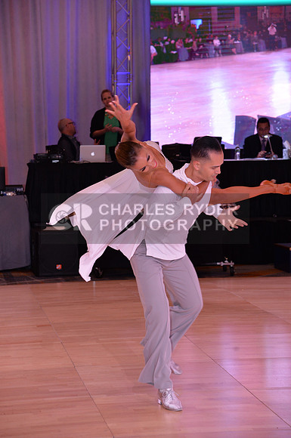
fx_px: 1216
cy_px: 219
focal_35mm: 100
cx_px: 146
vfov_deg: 20.4
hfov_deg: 13.6
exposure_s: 1/250
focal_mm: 100
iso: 1600
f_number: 5
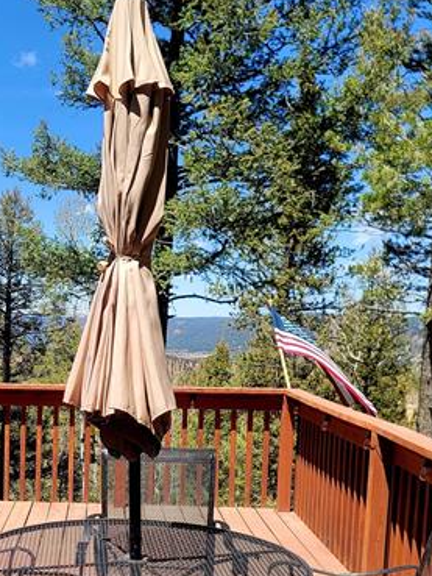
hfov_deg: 27.5
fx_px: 865
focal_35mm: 52
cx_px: 90
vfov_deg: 36.4
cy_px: 390
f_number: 1.8
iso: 20
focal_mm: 7
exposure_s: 1/526
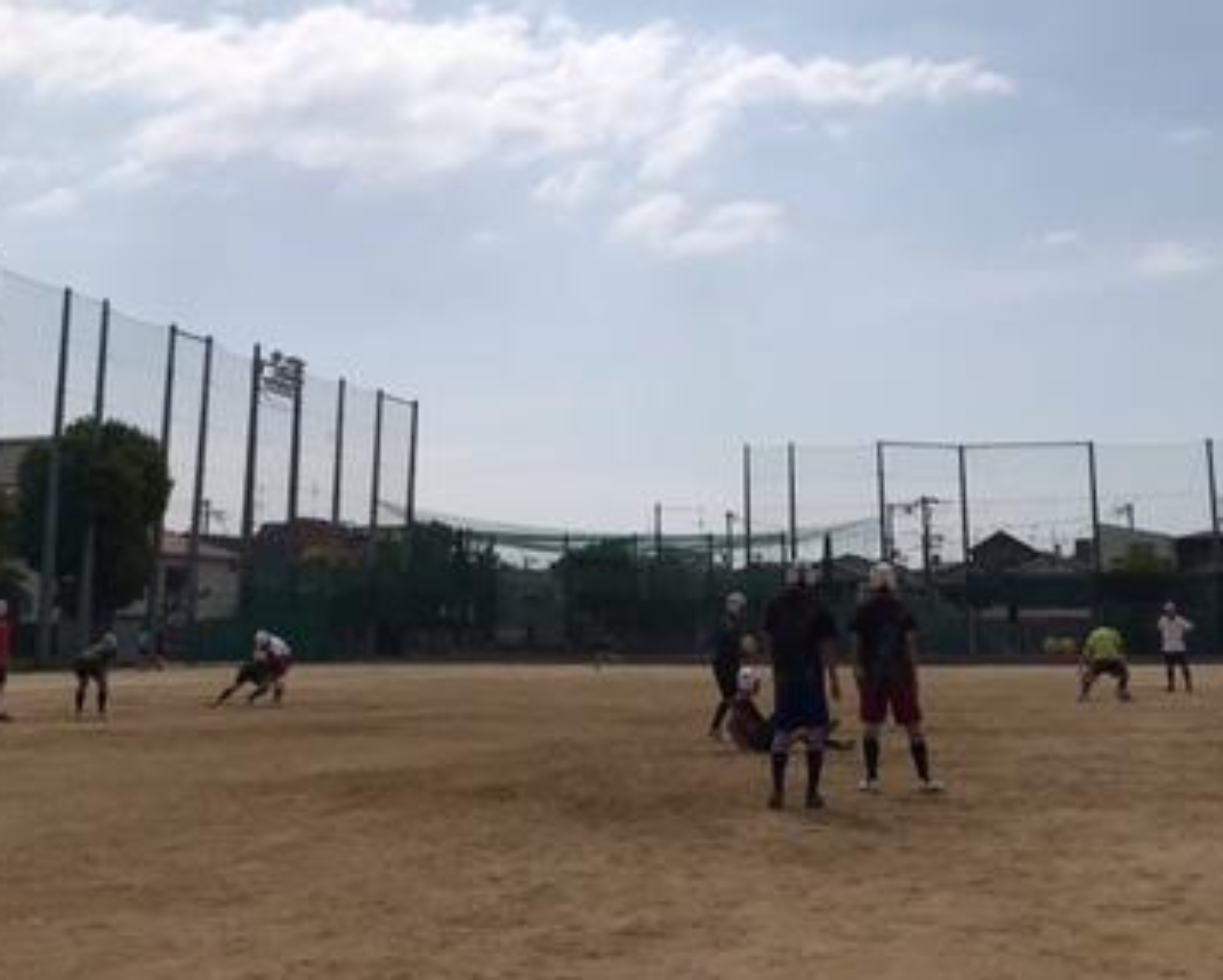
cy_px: 243
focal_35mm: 49
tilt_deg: +12.8
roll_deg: +0.6
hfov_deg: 38.0
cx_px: 582
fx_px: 1775
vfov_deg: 30.3
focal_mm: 4
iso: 20
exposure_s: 1/10638
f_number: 1.8
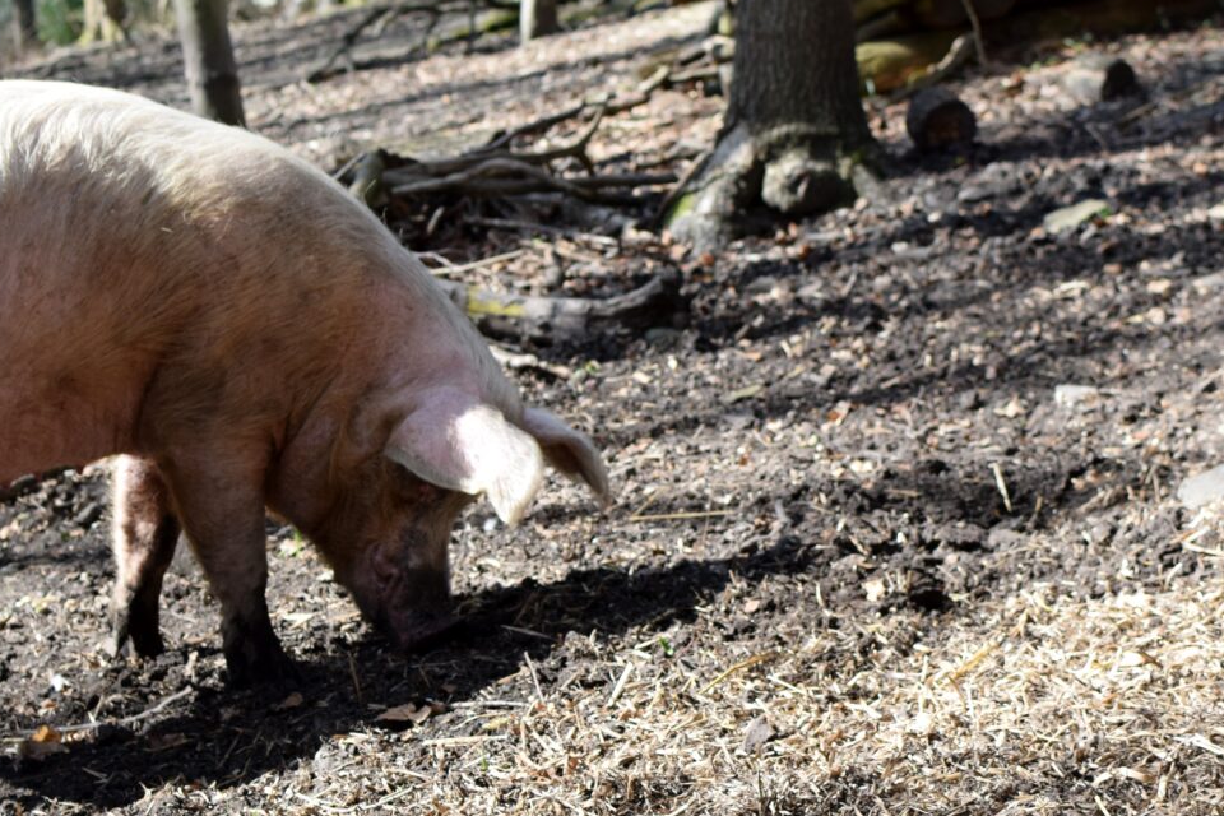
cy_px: 347
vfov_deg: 17.3
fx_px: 2677
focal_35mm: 79
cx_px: 469
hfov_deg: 25.7
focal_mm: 35
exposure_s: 1/1000
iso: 500
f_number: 4
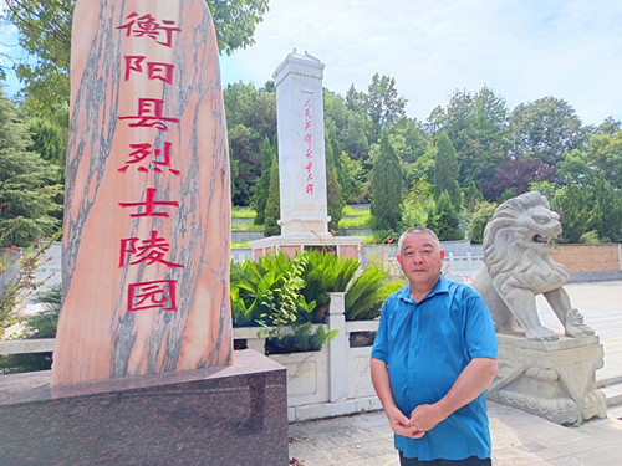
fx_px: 431
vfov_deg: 56.8
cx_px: 311
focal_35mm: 24
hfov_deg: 71.6
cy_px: 233
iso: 100
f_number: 1.75
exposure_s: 1/185
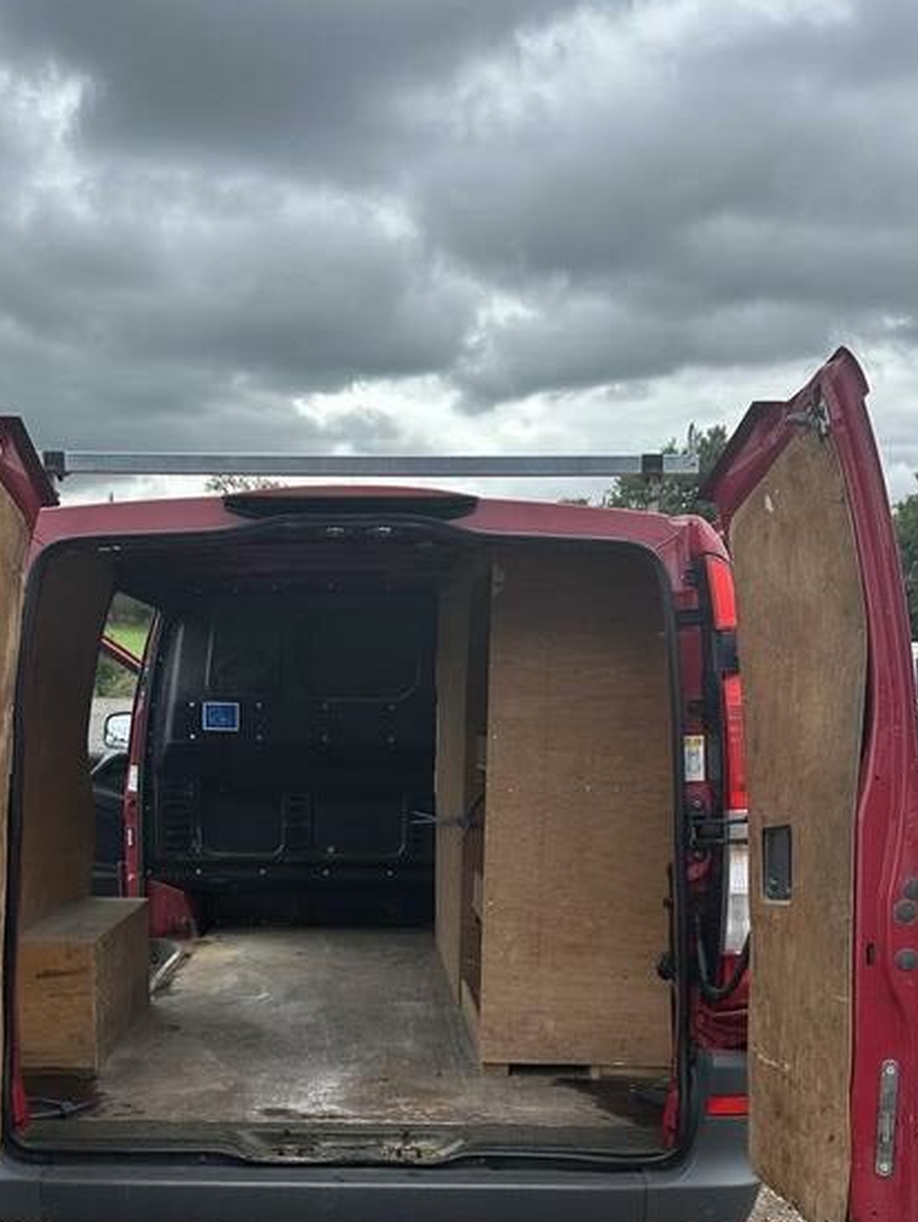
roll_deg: -0.1
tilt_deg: -10.7
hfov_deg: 36.6
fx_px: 1377
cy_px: 898
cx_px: 344
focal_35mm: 39
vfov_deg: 46.3
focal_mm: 6.86
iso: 80
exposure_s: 1/1517
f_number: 1.78
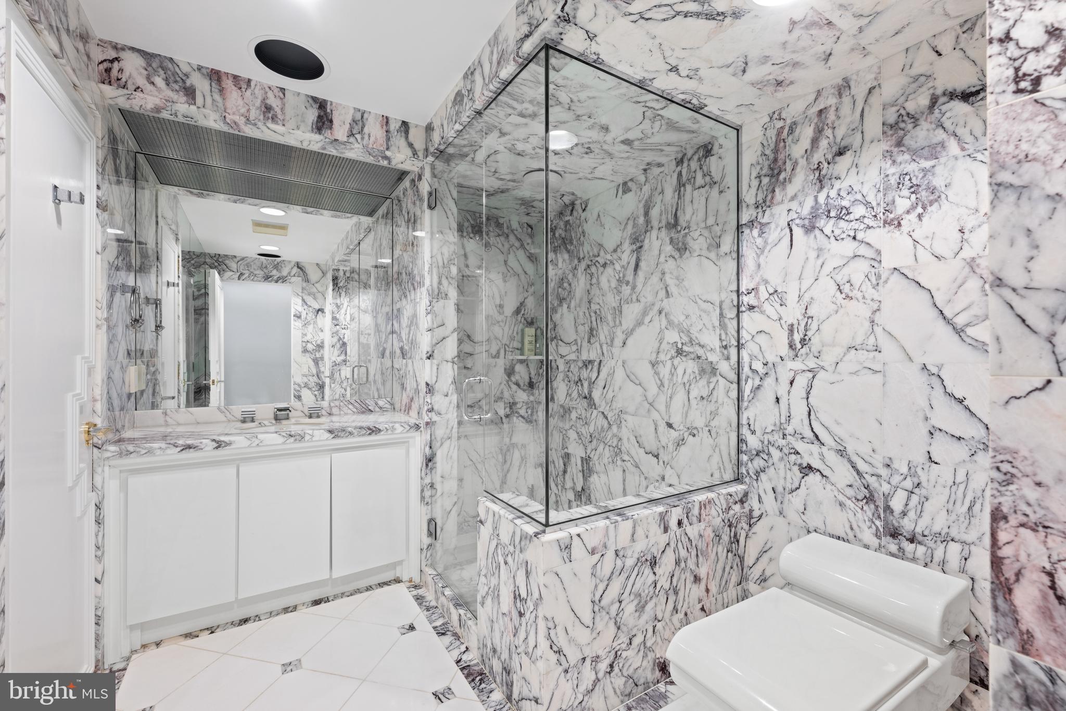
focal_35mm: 15
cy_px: 356
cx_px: 533
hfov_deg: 100.4
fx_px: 444
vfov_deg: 77.3
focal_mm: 15
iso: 320
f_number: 9
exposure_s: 1/1.67
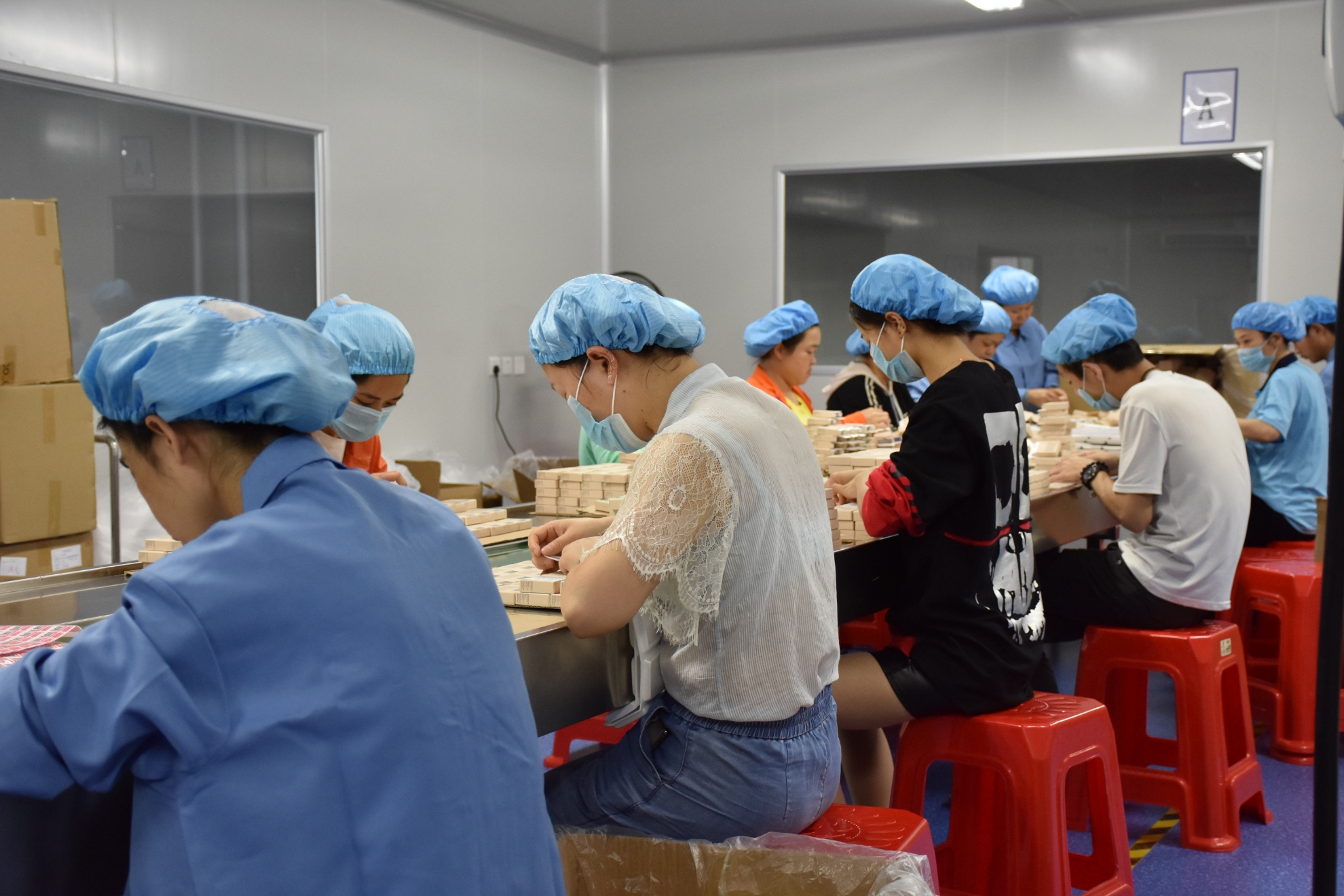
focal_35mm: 48
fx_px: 1792
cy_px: 448
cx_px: 672
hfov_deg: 41.1
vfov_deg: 28.1
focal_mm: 32
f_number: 4
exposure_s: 1/60
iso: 800
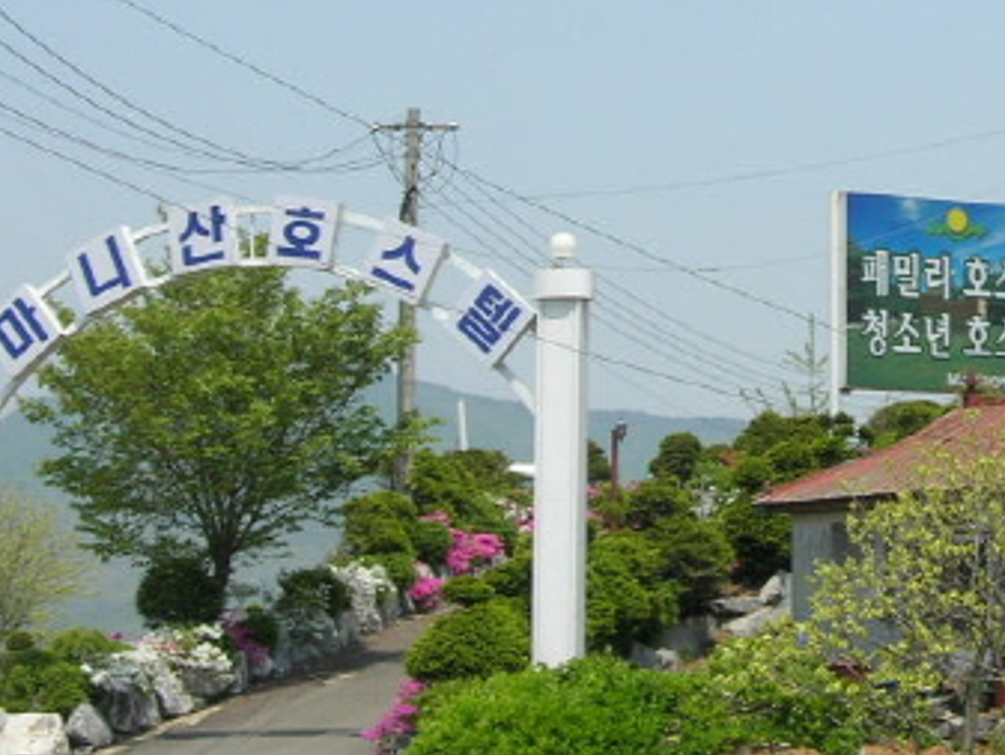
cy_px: 87
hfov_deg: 16.1
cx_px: 921
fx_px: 3514
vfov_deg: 12.2
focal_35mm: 121
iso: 64
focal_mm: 10.6
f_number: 5.4
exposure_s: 1/468
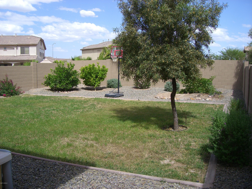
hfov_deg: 49.0
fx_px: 277
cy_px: 94
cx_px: 126
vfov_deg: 37.7
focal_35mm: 38
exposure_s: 1/640
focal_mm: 6.2
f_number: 4.3
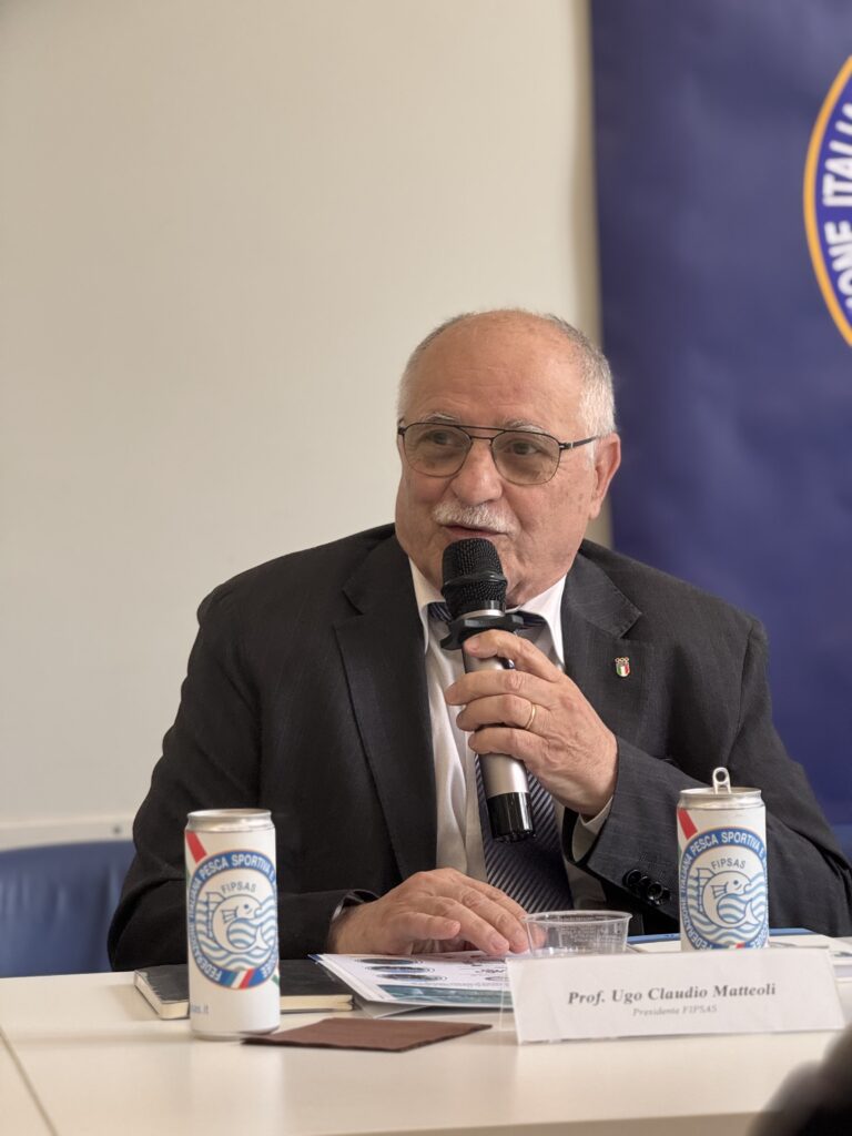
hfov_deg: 12.3
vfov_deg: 16.4
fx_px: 3938
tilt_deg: -0.7
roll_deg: +1.6
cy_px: 568
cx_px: 426
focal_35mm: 120
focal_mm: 15.66
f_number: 2.8
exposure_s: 1/100
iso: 160
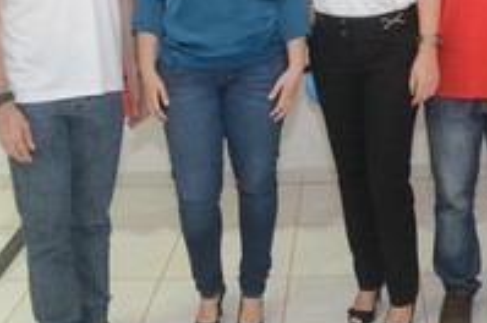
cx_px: 328
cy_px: 51
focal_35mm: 68
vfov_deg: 19.7
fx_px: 918
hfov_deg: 29.5
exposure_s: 1/125
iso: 1600
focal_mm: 20
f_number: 3.5
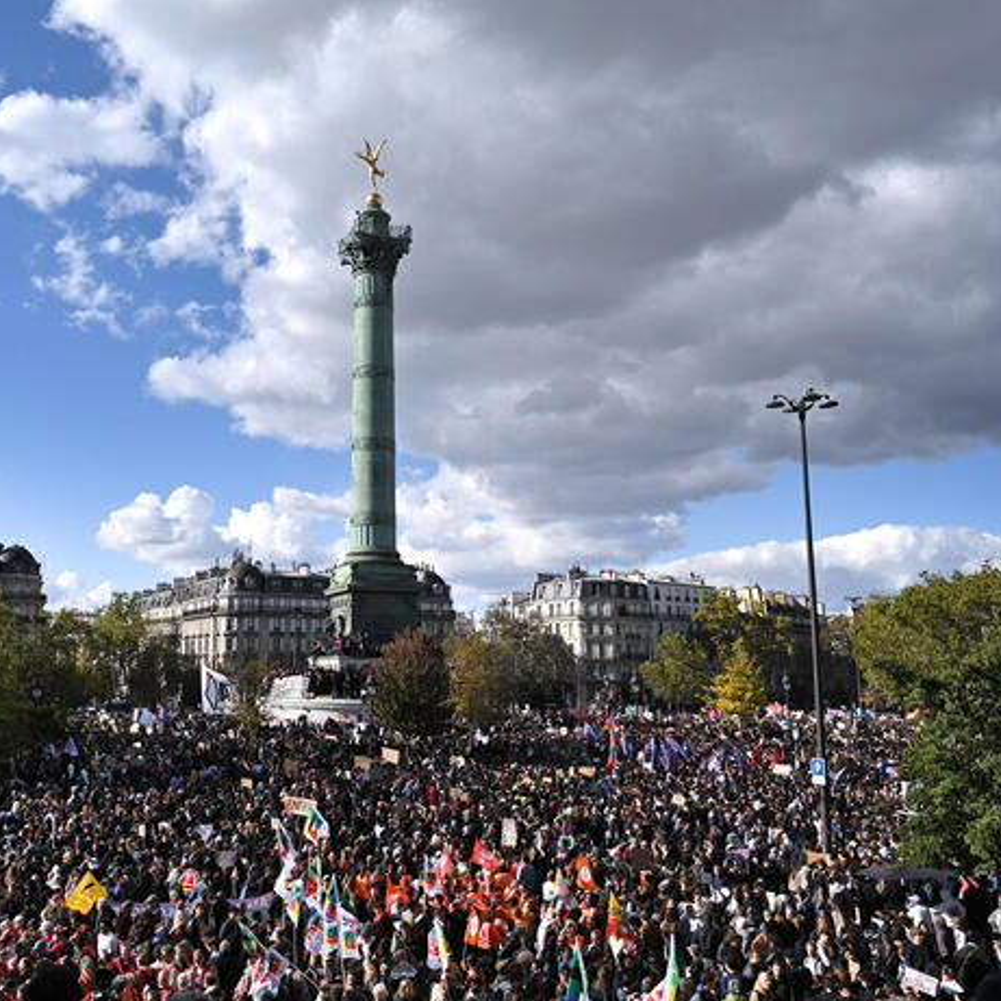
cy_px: 503
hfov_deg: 52.0
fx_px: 1014
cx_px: 373
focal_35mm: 31
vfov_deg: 52.5
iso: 200
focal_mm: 24
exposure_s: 1/6400
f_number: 2.8
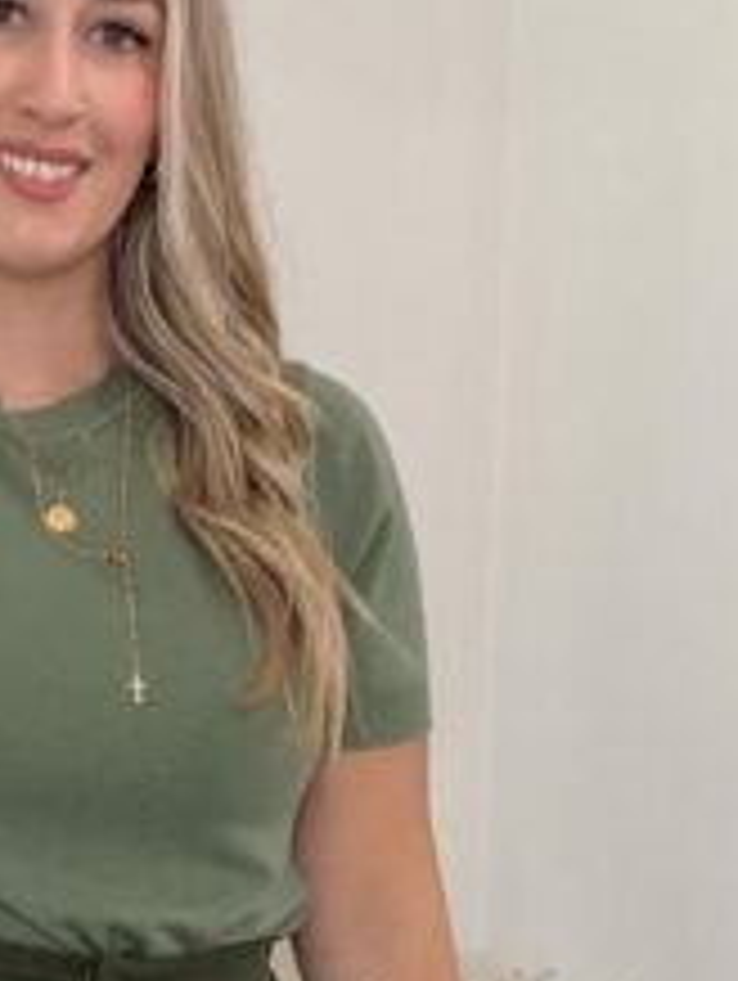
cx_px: -94
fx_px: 3121
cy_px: 1143
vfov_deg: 17.1
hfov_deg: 13.2
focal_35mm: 110
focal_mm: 2.71
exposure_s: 1/60
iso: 125
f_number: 1.9
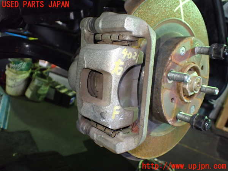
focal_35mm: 30
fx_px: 198
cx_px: 114
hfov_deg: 60.0
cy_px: 86
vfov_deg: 46.8
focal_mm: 5.4
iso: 800
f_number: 2.3
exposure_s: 1/50
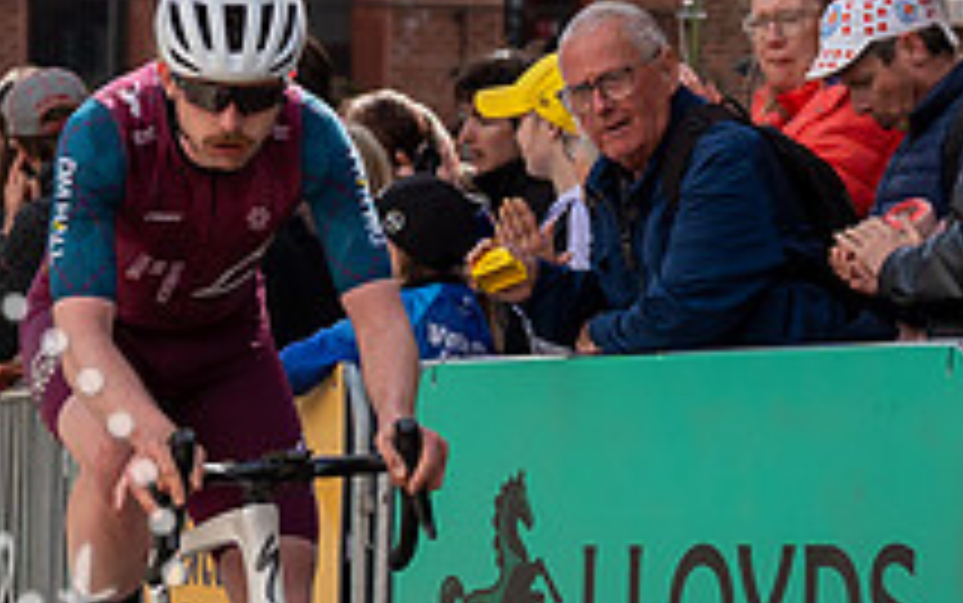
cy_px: -107
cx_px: 112
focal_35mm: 404
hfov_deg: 5.2
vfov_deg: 3.3
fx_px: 10608
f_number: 5
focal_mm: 77
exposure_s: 1/1000
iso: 250
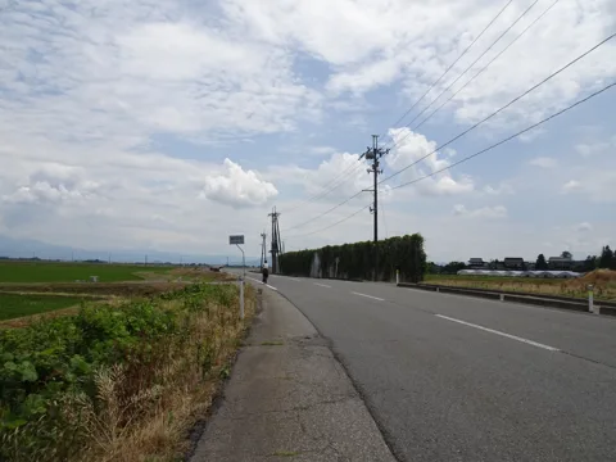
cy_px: 231
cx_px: 308
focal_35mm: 24
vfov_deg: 56.8
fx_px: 427
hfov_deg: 71.6
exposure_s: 1/1600
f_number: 3.5
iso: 80
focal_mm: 4.1
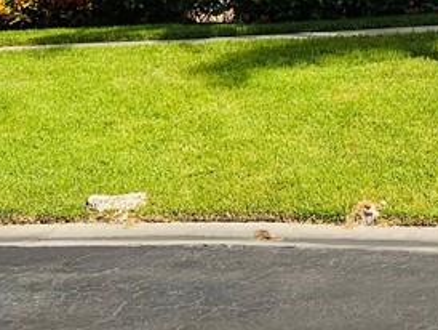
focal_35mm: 97
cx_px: 537
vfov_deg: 13.7
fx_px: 1228
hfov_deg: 19.0
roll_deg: +3.0
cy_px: -258
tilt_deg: +10.3
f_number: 1.5
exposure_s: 1/4630
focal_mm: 5.7
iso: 50
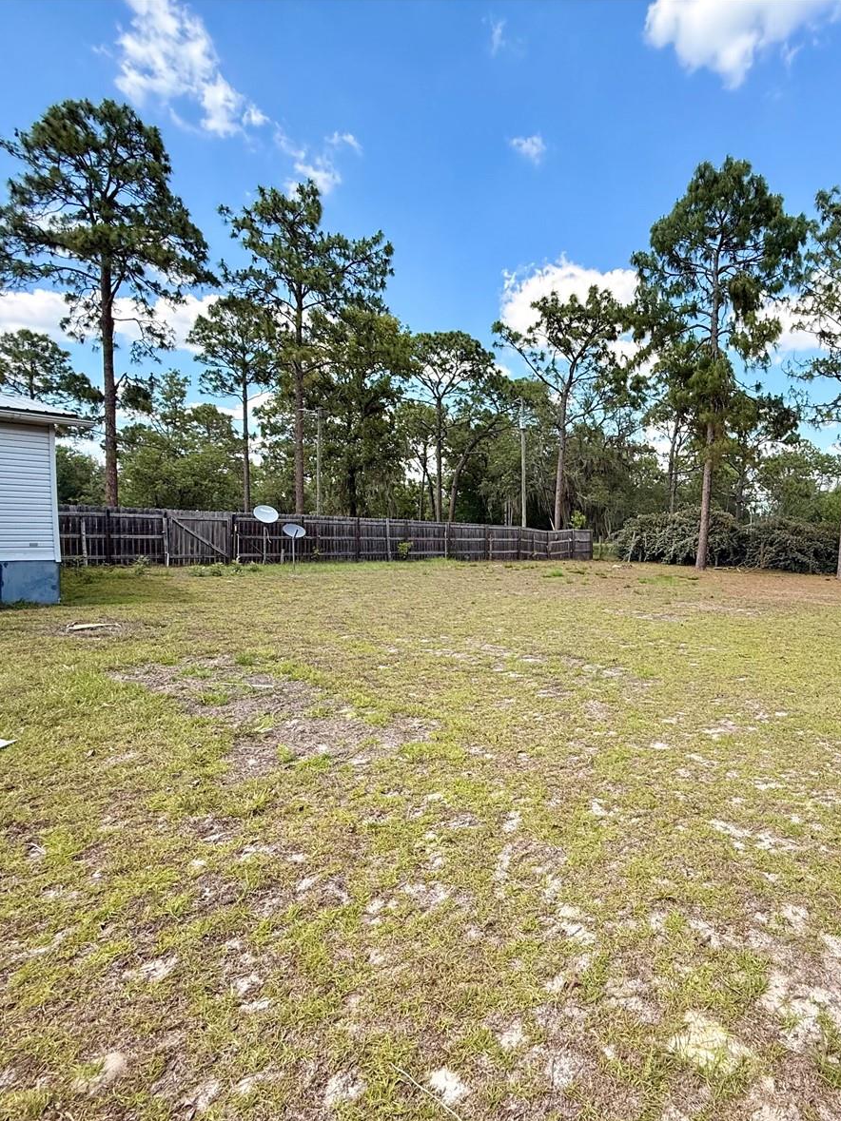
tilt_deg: -2.5
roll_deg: -0.5
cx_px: 577
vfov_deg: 84.7
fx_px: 616
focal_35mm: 19
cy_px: 569
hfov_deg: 66.3
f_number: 2.2
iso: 64
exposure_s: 1/760
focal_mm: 2.22
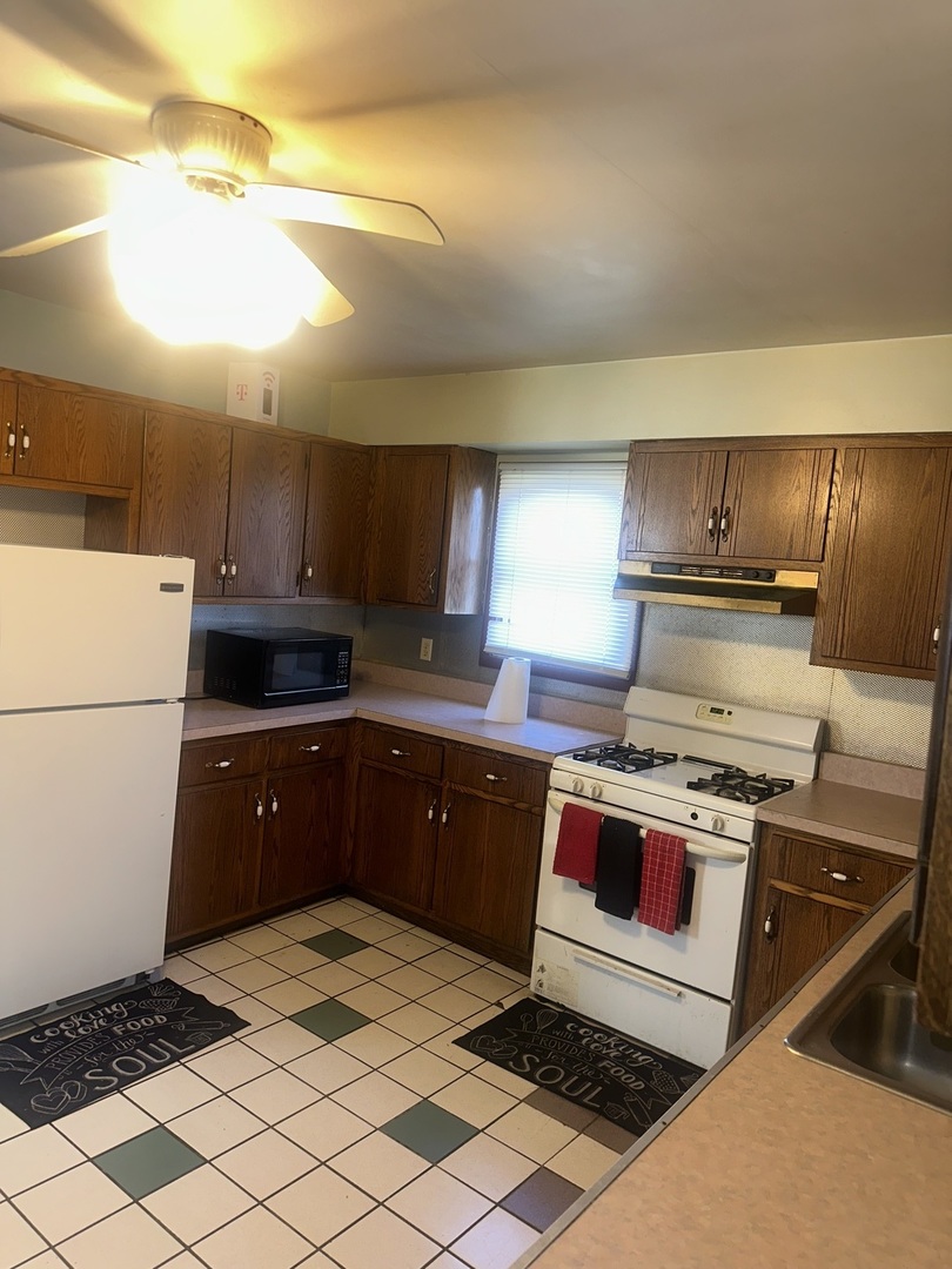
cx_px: 476
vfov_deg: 71.6
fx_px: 880
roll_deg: -5.1
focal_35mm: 24
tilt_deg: -5.1
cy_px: 634
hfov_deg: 56.8
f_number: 1.78
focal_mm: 6.86
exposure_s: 1/30
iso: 80
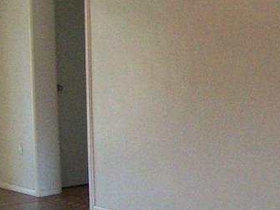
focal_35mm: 108
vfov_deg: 13.7
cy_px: 89
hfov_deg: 17.9
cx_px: 253
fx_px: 874
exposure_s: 1/64
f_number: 2.7
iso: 205
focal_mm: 6
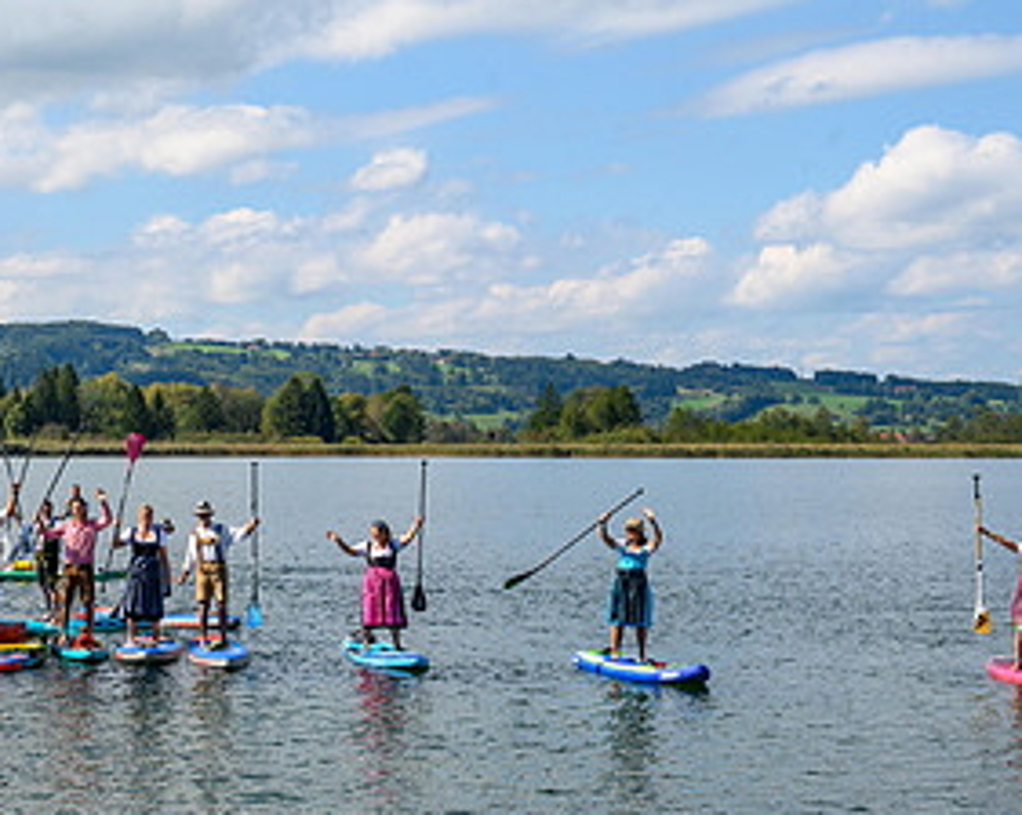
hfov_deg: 21.8
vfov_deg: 18.0
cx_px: 15
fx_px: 2567
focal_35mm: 85
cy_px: 344
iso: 200
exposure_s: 1/500
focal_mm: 41
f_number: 11
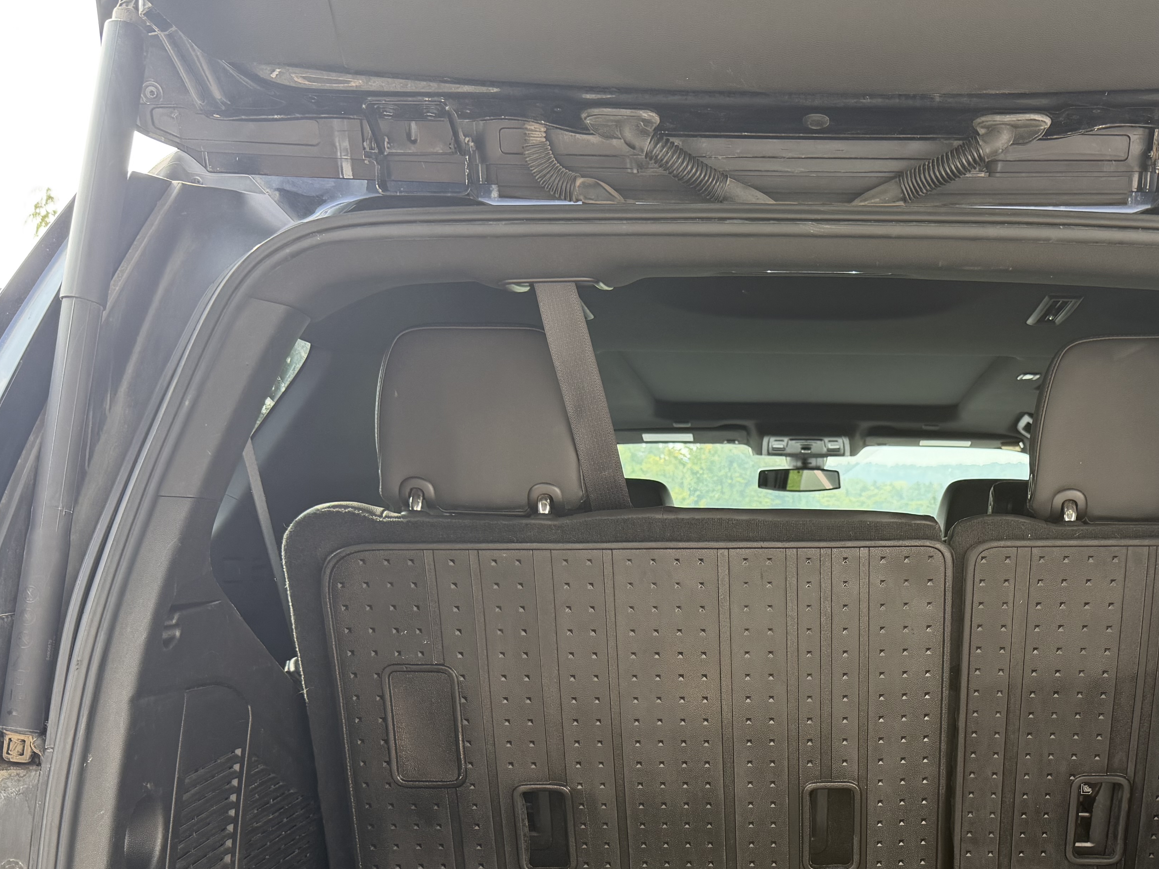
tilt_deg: -8.7
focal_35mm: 42
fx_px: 1406
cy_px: 745
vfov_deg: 33.0
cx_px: 783
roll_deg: +1.9
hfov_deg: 44.1
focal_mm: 6.76
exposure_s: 1/172
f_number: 1.78
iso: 80
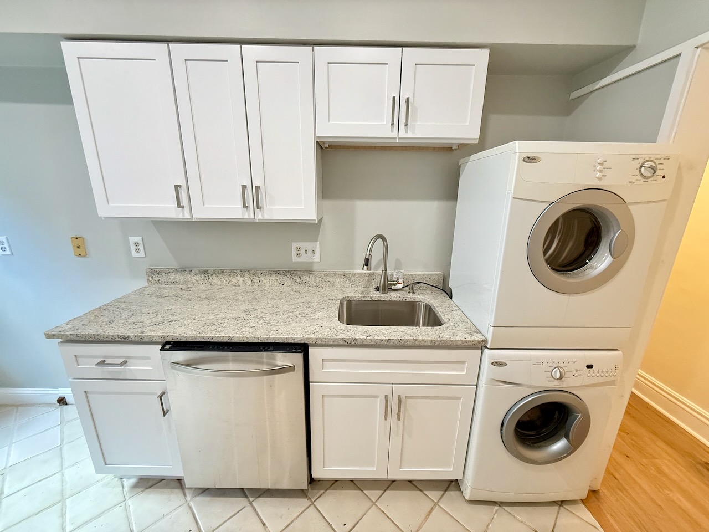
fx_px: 287
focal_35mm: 14
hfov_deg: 102.1
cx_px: 354
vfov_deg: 85.7
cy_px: 266
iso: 320
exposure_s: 1/60
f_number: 2.2
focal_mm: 2.22
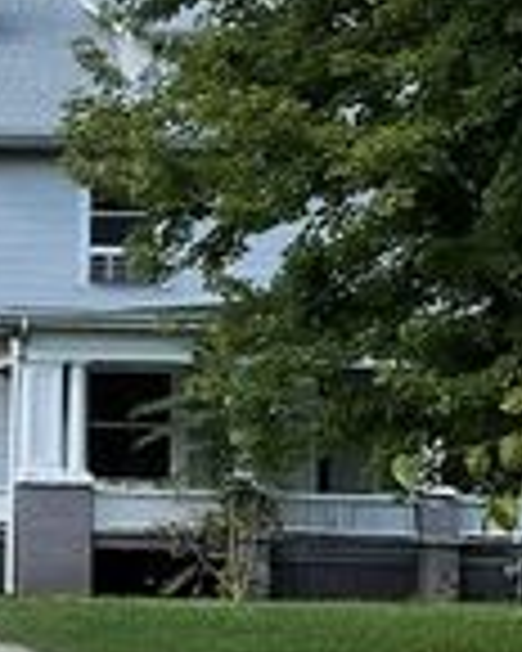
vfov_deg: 14.8
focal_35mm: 130
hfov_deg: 10.9
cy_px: 398
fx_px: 2510
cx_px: -495
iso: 25
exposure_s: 1/529
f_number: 1.8
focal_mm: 3
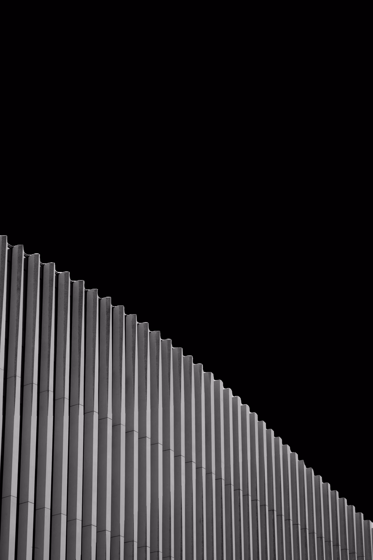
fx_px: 1290
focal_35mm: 83
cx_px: 186
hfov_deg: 16.5
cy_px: 280
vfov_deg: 24.5
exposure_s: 1/500
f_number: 14
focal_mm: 55
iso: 400
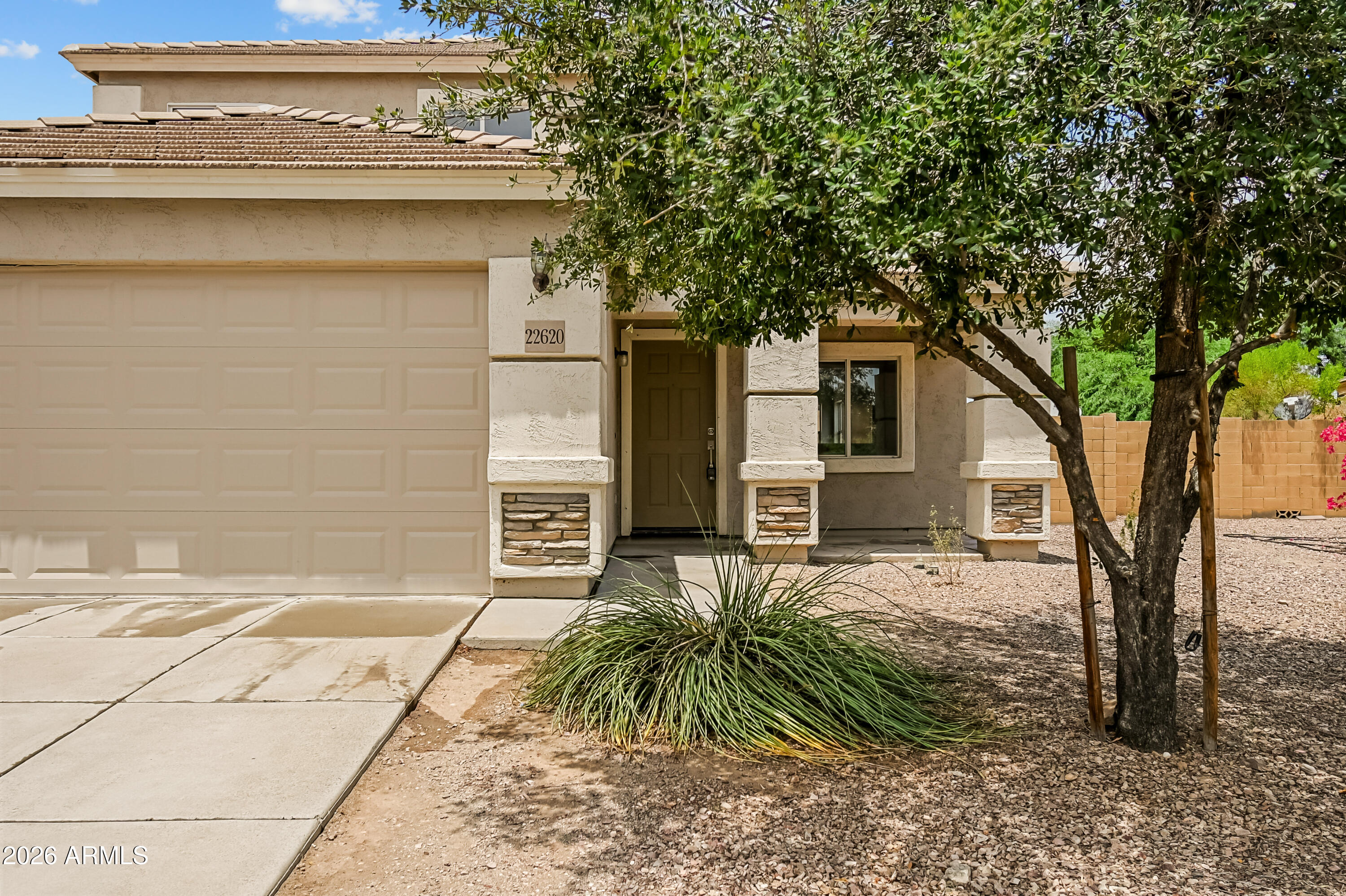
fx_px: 1121
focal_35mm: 30
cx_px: 673
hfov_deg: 61.9
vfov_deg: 43.6
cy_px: 448
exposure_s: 1/500
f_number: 8
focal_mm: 20
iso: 250
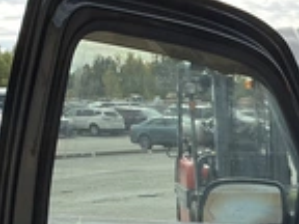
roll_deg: +0.2
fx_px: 674
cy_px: 288
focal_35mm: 78
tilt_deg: -10.3
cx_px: 374
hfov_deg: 22.7
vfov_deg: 17.7
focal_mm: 3
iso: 25
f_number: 1.8
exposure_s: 1/529
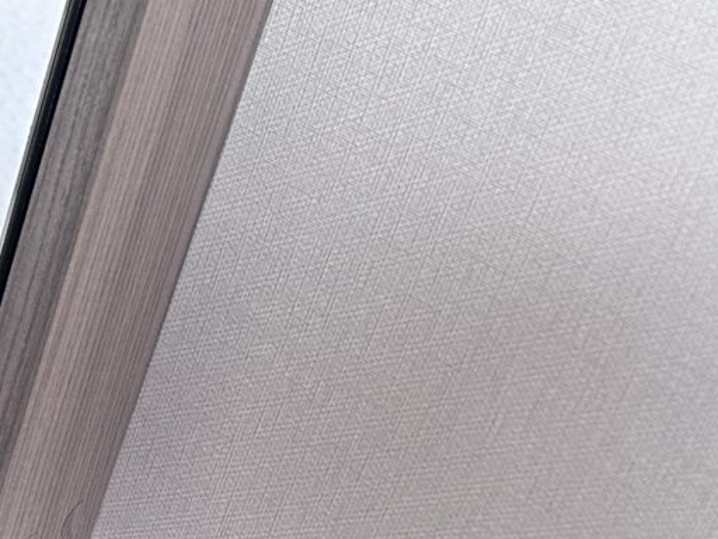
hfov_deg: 16.4
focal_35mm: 96
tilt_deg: -28.5
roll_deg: -4.6
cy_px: -111
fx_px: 1991
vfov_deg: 14.9
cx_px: -653
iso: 160
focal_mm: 6.86
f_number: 1.78
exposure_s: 1/121
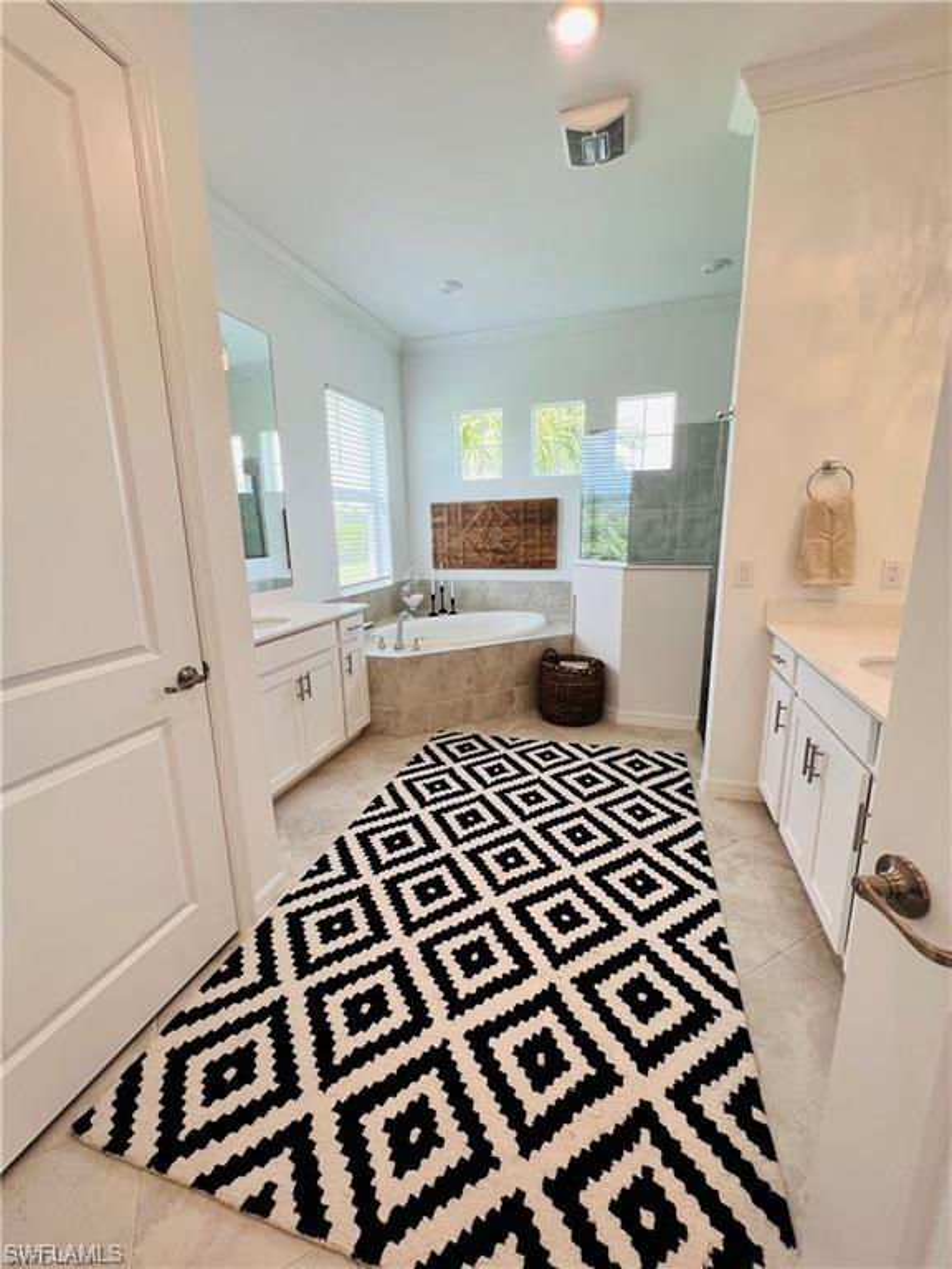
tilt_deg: -11.6
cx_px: 476
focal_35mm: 13
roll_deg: +1.7
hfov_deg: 89.9
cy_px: 634
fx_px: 477
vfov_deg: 106.2
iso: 50
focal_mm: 1.57
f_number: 1.8
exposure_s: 1/120
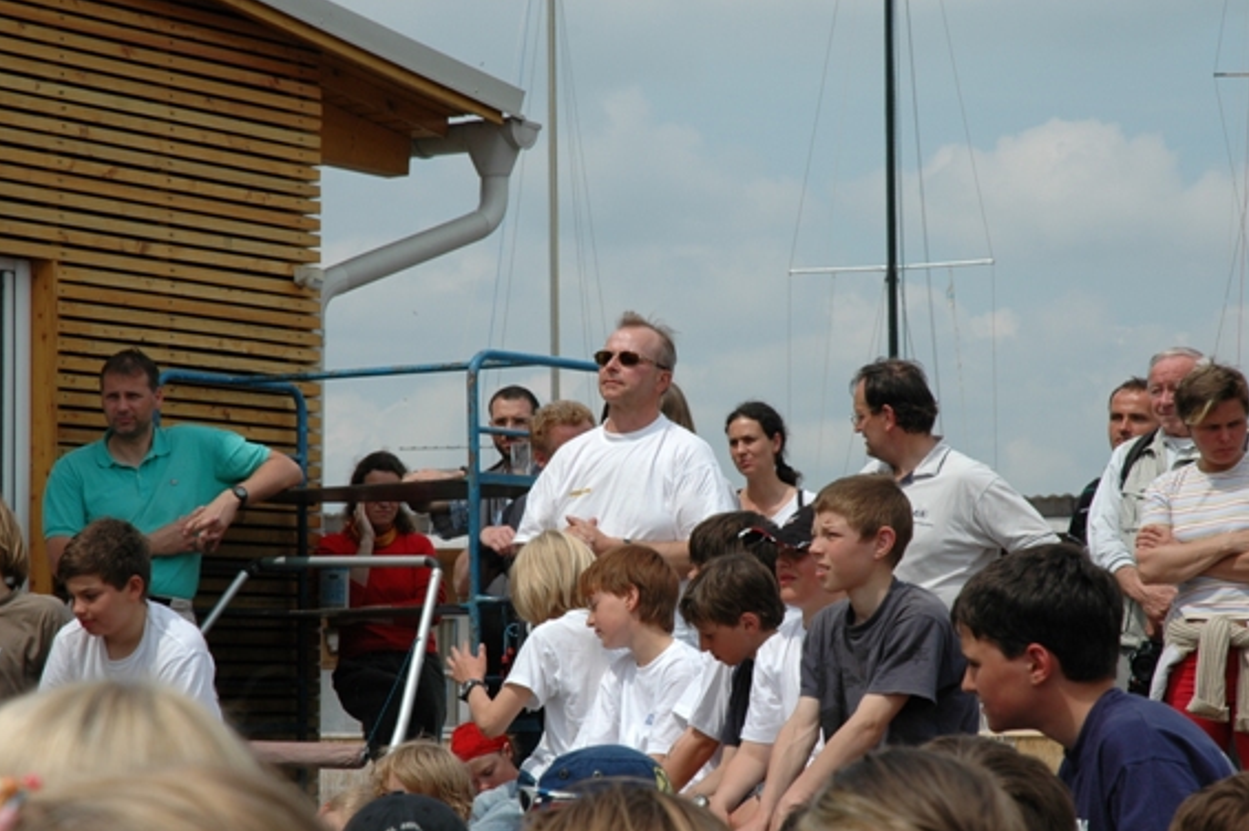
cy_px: 464
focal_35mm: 119
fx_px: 4126
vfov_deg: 11.5
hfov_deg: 17.2
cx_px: 643
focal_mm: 70
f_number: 10
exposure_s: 1/400
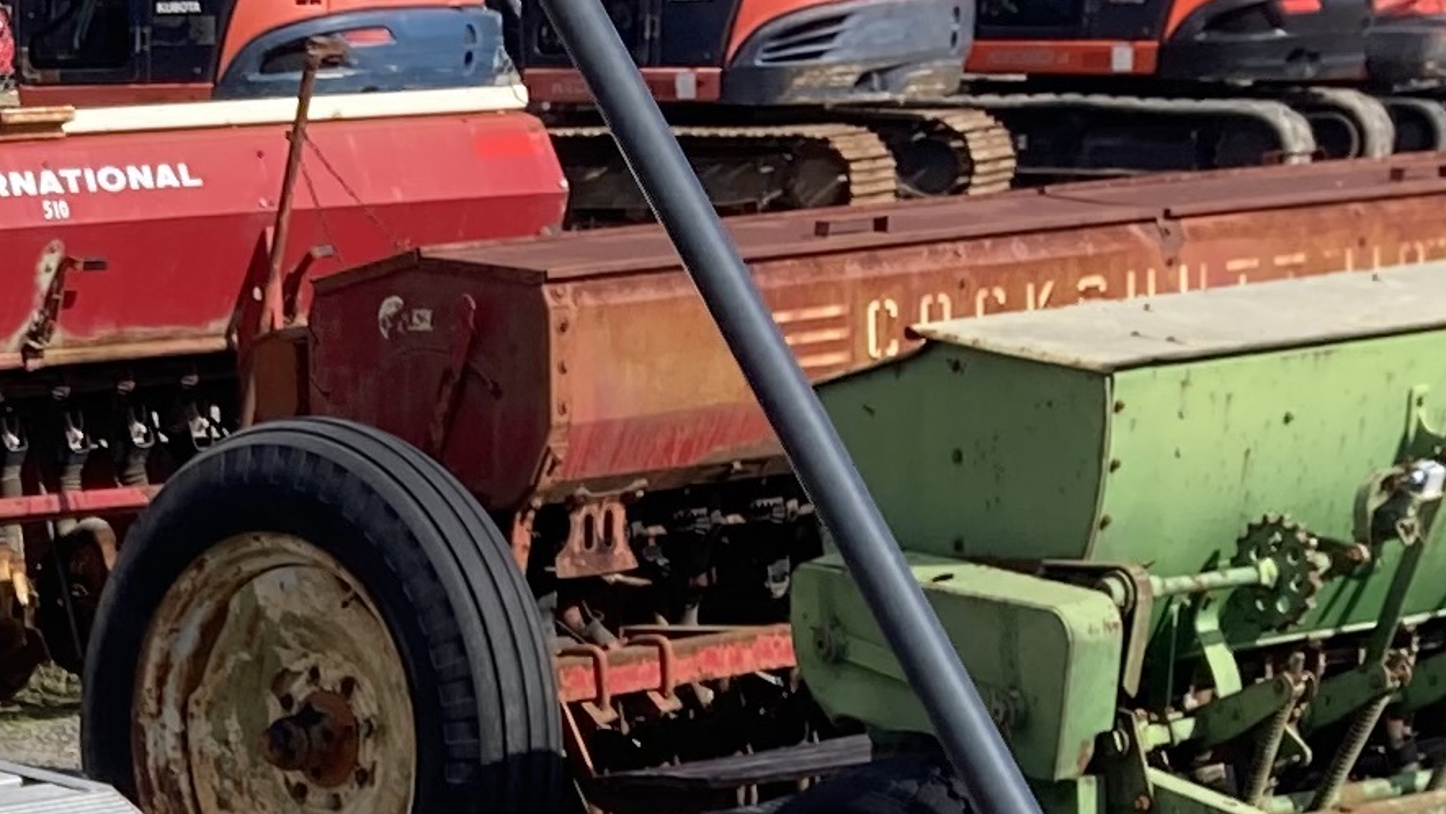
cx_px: -257
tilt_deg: -16.0
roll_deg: -0.1
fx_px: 5330
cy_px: 1615
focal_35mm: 139
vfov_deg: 8.3
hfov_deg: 15.0
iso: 20
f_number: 1.8
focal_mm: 3.99
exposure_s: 1/1372
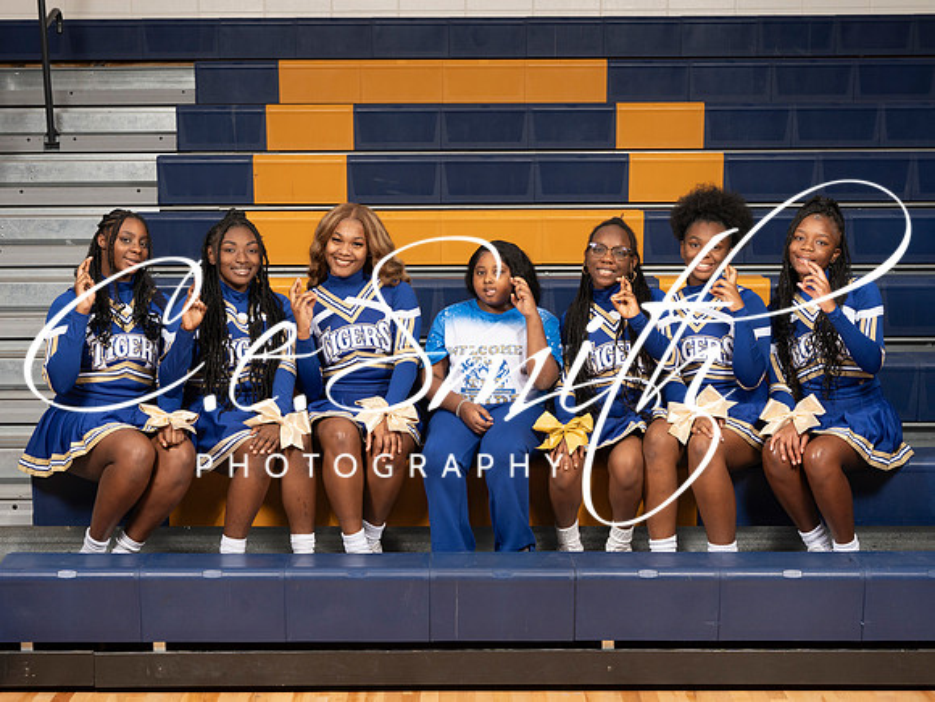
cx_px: 441
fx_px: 1686
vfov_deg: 23.5
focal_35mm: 62
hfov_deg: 31.0
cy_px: 331
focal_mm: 54
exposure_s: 1/250
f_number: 8
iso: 400
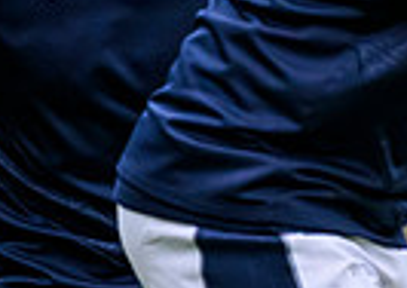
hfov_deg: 0.7
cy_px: 81
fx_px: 35603
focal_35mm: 3091
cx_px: 999
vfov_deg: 0.5
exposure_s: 1/1250
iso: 4000
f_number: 4
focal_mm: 560
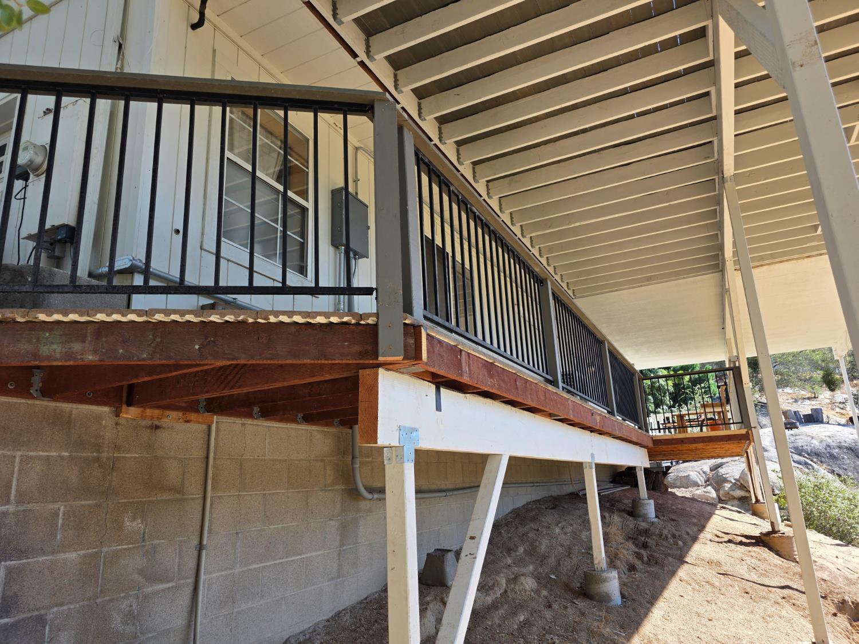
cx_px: 430
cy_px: 322
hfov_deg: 73.9
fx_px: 571
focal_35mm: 23
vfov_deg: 58.9
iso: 25
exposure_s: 1/359
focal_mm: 6.3
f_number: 1.7
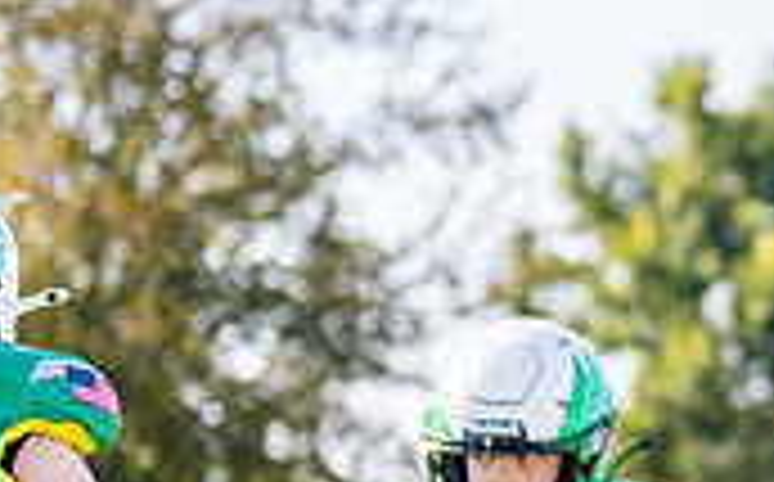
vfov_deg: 4.2
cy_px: 604
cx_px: 1270
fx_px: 6531
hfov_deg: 6.7
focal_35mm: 310
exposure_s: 1/2500
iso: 320
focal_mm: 70
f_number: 2.8
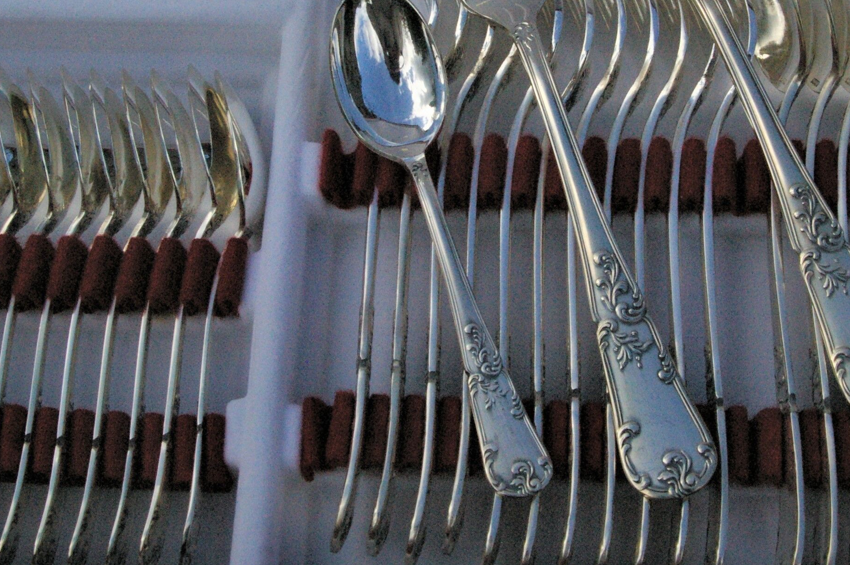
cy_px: 114
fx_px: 1510
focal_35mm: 64
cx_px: 514
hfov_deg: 31.3
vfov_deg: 21.0
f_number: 13
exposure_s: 1/1000
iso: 1600
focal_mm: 26
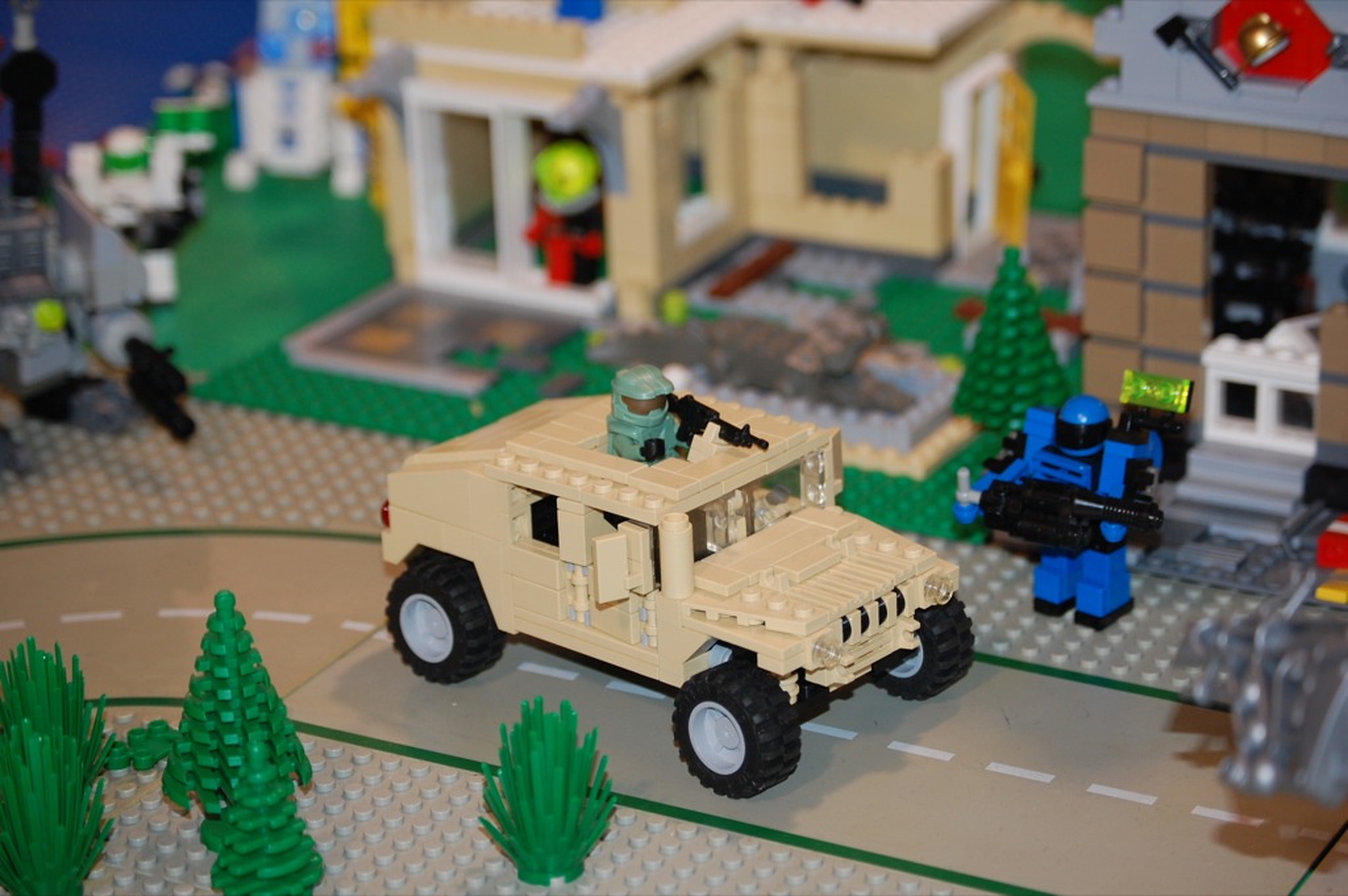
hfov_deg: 24.6
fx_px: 3087
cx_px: 674
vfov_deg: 16.5
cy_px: 448
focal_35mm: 82
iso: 400
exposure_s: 1/60
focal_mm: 55
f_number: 4
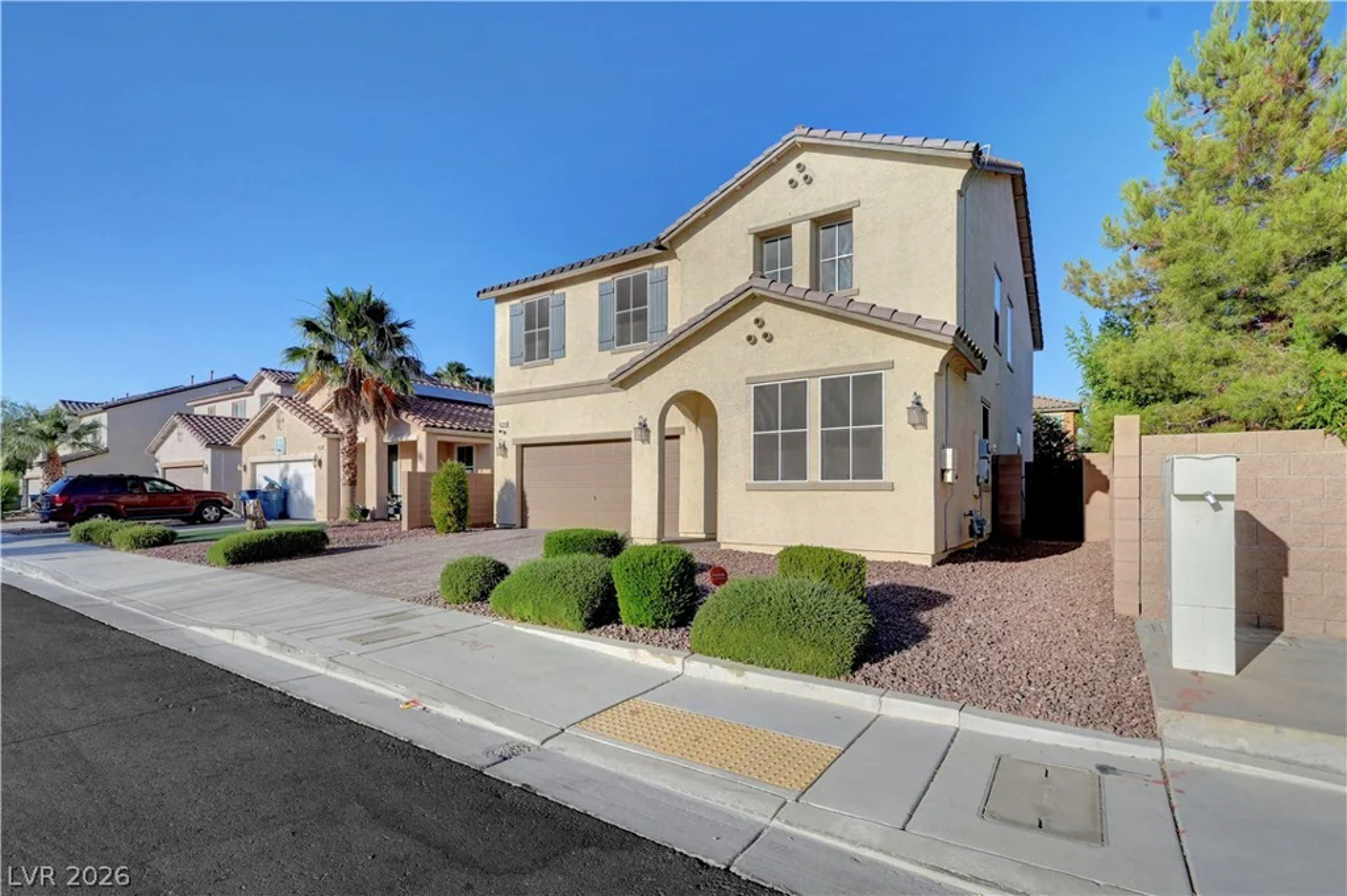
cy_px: 448
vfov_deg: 75.4
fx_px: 579
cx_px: 674
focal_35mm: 16
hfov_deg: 98.6
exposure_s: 1/1600
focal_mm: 15.5
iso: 800
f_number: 8
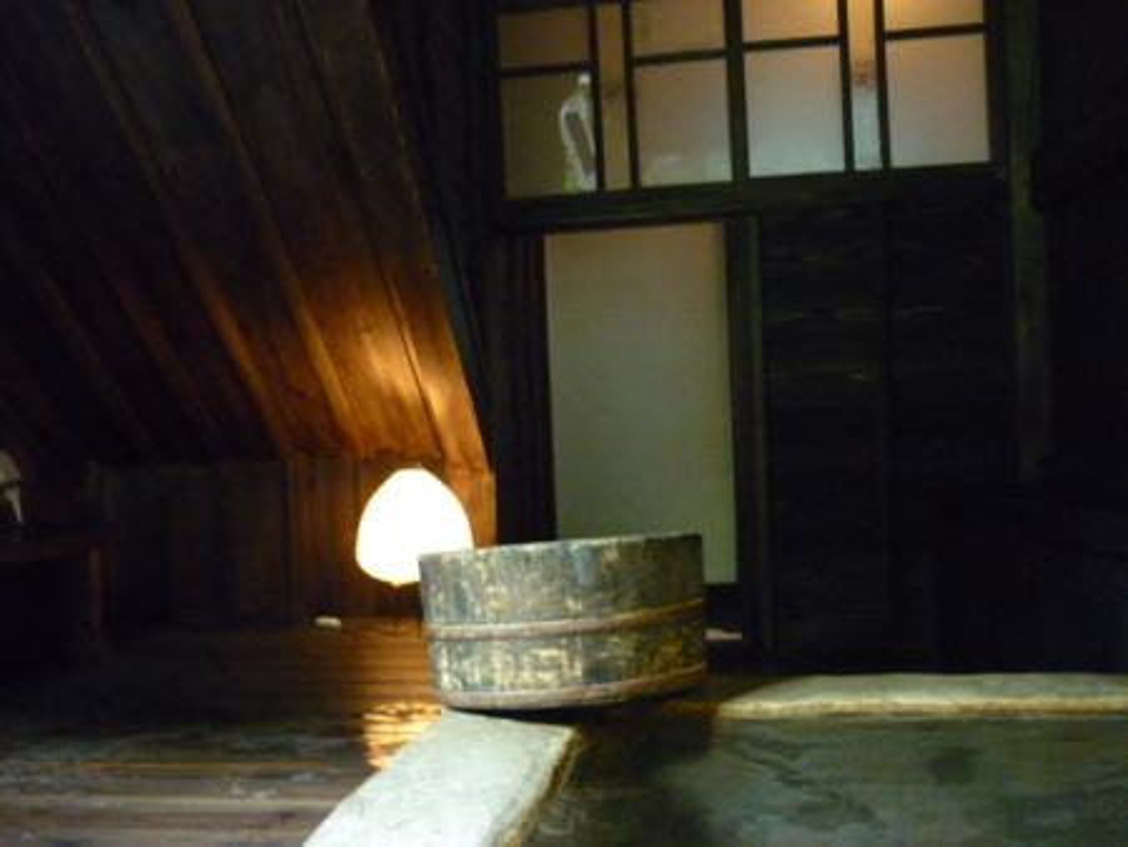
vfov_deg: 43.0
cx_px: 564
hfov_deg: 55.3
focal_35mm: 33
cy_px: 424
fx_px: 1076
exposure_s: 1/8
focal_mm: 5.5
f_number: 2.8
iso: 800
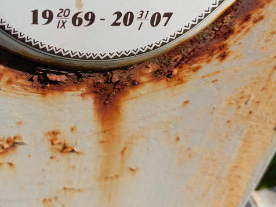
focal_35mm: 42
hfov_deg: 44.0
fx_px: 335
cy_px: 42
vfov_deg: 33.4
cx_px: 86
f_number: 1.69
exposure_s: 1/1230
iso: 118
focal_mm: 4.76
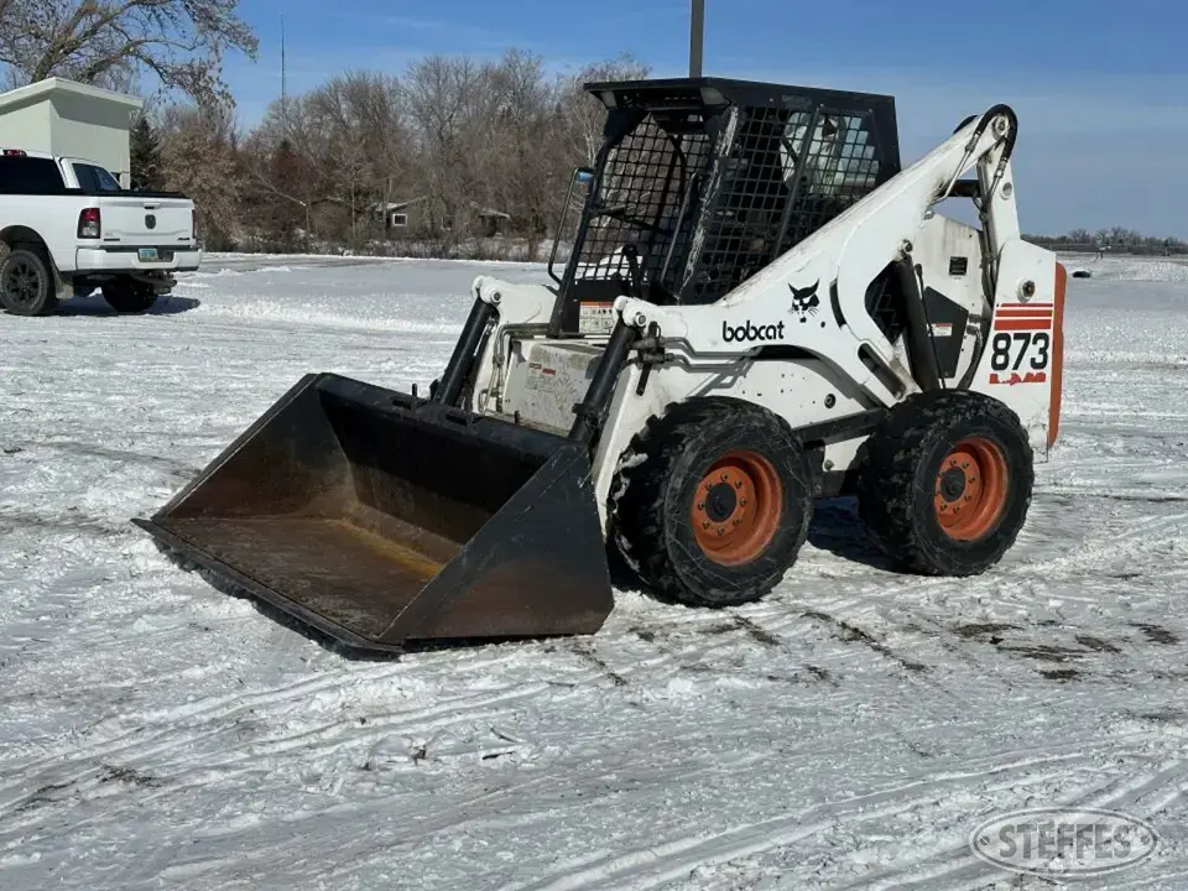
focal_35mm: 48
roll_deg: -1.4
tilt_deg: -6.2
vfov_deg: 30.3
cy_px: 446
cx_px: 594
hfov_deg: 39.7
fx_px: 1647
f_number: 1.78
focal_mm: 6.86
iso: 64
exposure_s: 1/15873
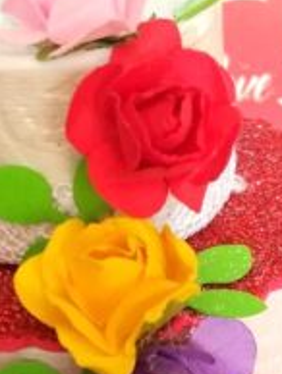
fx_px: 1160
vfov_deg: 17.9
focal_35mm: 107
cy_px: 370
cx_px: 112
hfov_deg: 13.9
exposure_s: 1/33.3
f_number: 2.2
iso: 80
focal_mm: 3.83
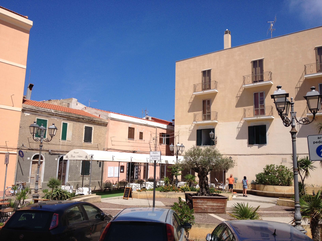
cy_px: 120
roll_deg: -1.7
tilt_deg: +6.2
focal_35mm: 35
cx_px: 161
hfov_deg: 52.6
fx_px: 326
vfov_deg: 40.7
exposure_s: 1/2404
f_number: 2.4
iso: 50
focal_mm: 4.28
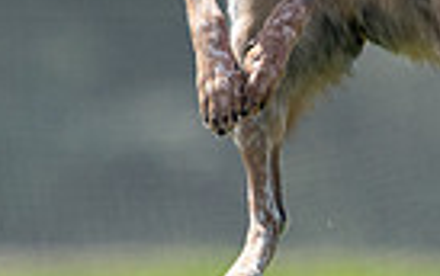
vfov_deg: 0.6
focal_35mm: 2137
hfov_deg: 1.0
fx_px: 25657
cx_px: 295
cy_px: -149
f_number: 6.3
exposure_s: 1/4000
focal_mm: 496
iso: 1600
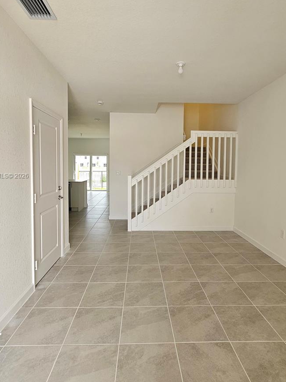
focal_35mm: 18
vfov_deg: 87.6
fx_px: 198
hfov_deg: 71.6
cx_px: 145
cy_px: 176
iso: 80
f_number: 2.2
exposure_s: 1/60
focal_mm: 2.2
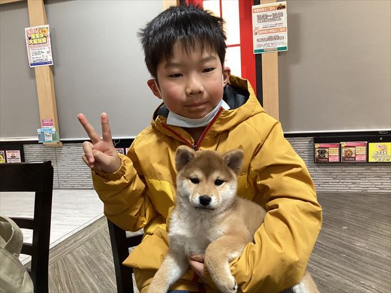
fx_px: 350
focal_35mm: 31
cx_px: 196
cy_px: 146
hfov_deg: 58.4
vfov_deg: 45.4
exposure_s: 1/60
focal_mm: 3.3
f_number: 2.4
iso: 200
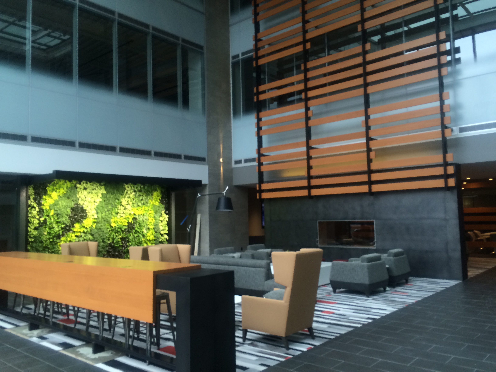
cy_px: 186
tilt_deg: +3.9
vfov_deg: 48.2
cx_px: 248
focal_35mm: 29
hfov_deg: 61.7
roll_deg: +1.4
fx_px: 416
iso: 40
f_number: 2.2
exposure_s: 1/40
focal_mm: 4.15
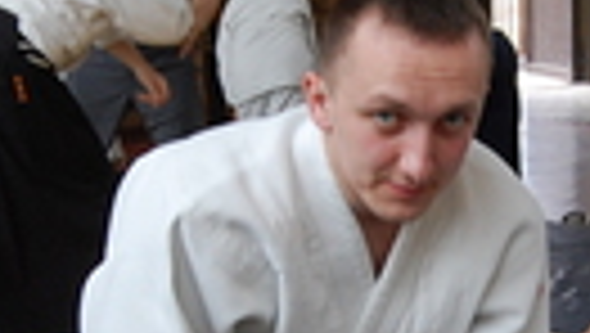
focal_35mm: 153
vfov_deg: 7.9
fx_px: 2396
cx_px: 446
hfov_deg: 14.0
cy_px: 256
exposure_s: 1/100
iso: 400
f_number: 5
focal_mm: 20
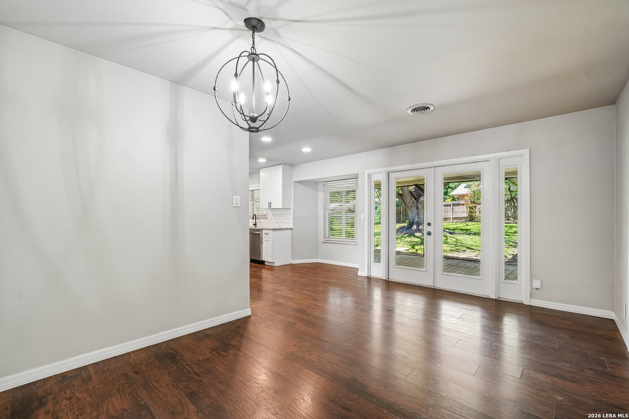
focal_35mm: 15
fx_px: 262
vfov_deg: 77.3
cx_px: 314
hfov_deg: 100.4
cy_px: 210
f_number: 8
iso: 800
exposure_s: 1/25
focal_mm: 15
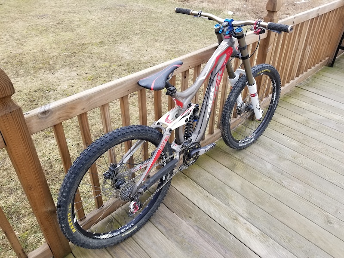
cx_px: 172
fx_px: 258
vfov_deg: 53.1
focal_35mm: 26
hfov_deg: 67.3
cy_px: 129
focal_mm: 4.25
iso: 50
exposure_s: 1/270
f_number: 1.7
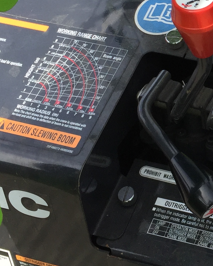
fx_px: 764
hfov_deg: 14.8
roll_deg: -0.5
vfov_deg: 19.4
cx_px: 320
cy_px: 25
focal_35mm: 97
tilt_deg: -36.8
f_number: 2.2
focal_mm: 4.15
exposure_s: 1/1041
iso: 32
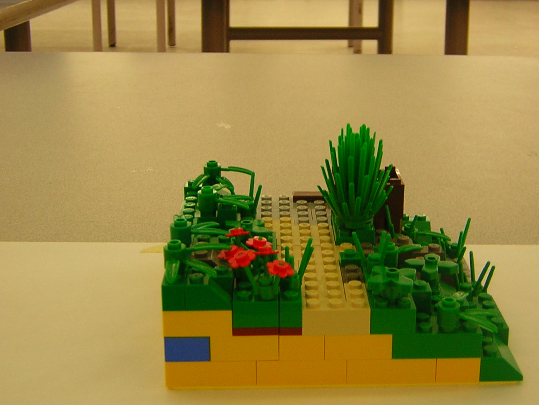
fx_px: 1012
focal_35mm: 65
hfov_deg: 29.7
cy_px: 165
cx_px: 340
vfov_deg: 22.6
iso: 50
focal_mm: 6.6
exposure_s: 1/6.4
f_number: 3.1
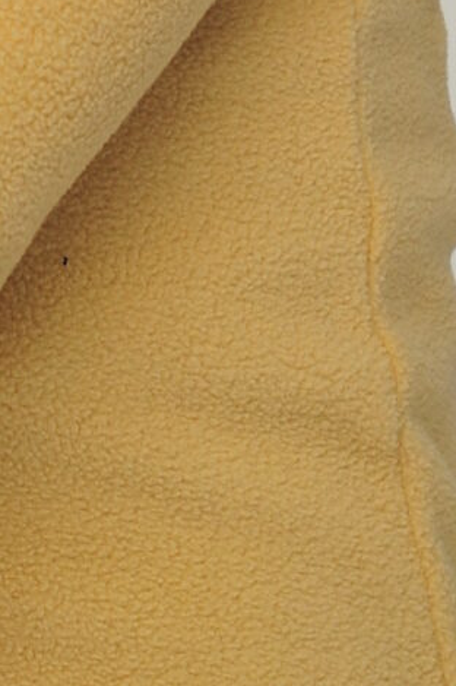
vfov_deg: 7.3
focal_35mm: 273
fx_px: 5194
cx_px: -99
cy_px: -589
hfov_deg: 5.0
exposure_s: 1/125
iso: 500
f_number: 5.6
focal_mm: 50
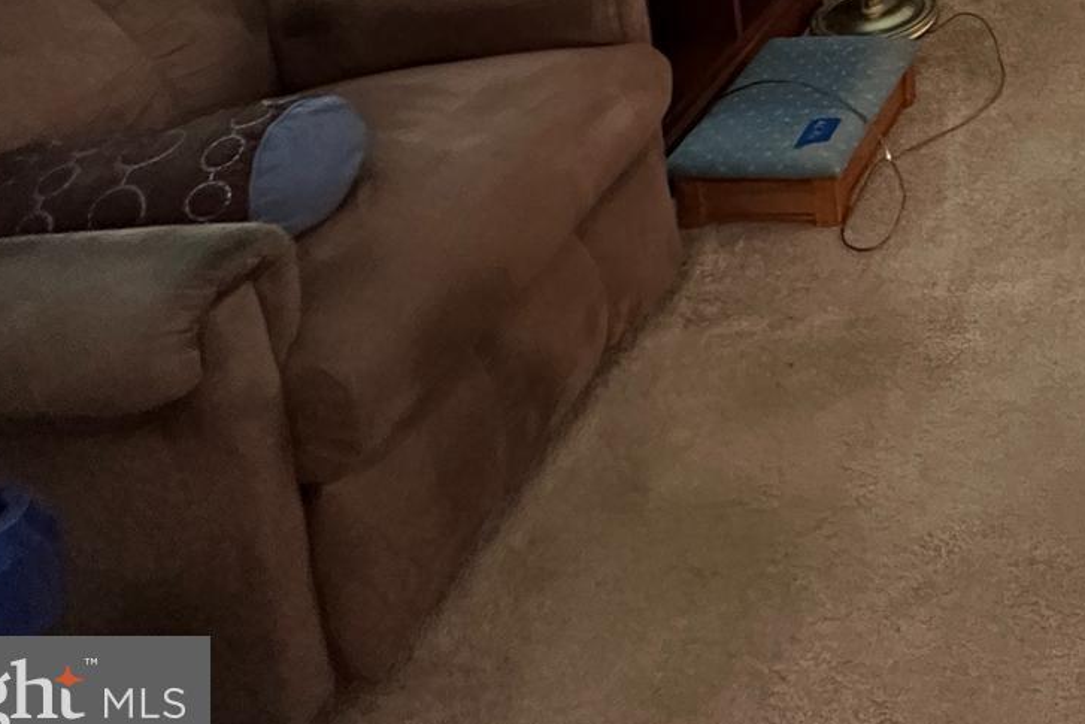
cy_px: -388
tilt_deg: -10.4
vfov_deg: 24.5
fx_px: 1236
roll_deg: +0.1
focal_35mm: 41
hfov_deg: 35.1
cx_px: 1366
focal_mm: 2.22
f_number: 2.2
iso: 800
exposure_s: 1/60
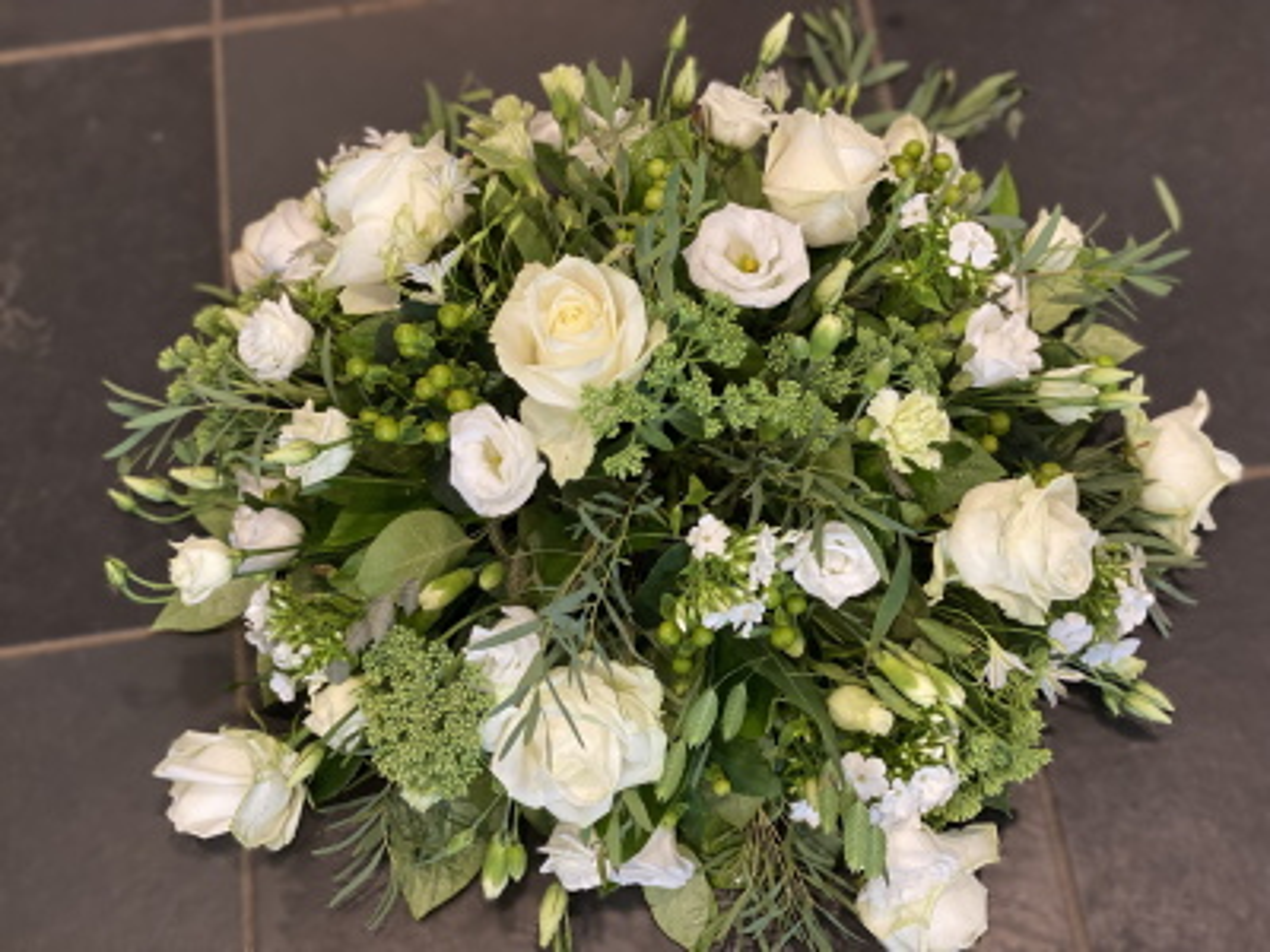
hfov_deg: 36.8
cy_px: 476
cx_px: 635
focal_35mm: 52
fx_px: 1908
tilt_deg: -64.3
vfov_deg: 28.0
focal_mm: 6
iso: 125
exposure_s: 1/33
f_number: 2
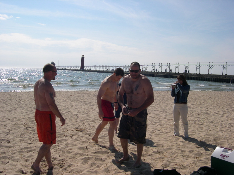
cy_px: 88
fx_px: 257
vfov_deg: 37.7
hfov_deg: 49.0
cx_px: 117
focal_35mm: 38
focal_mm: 8
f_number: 7.6
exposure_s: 1/562
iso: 100
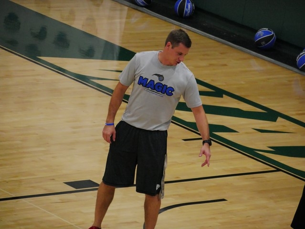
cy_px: 114
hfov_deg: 7.1
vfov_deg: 5.3
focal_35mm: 280
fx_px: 2468
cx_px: 152
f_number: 5.6
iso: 6400
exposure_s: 1/320
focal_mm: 140
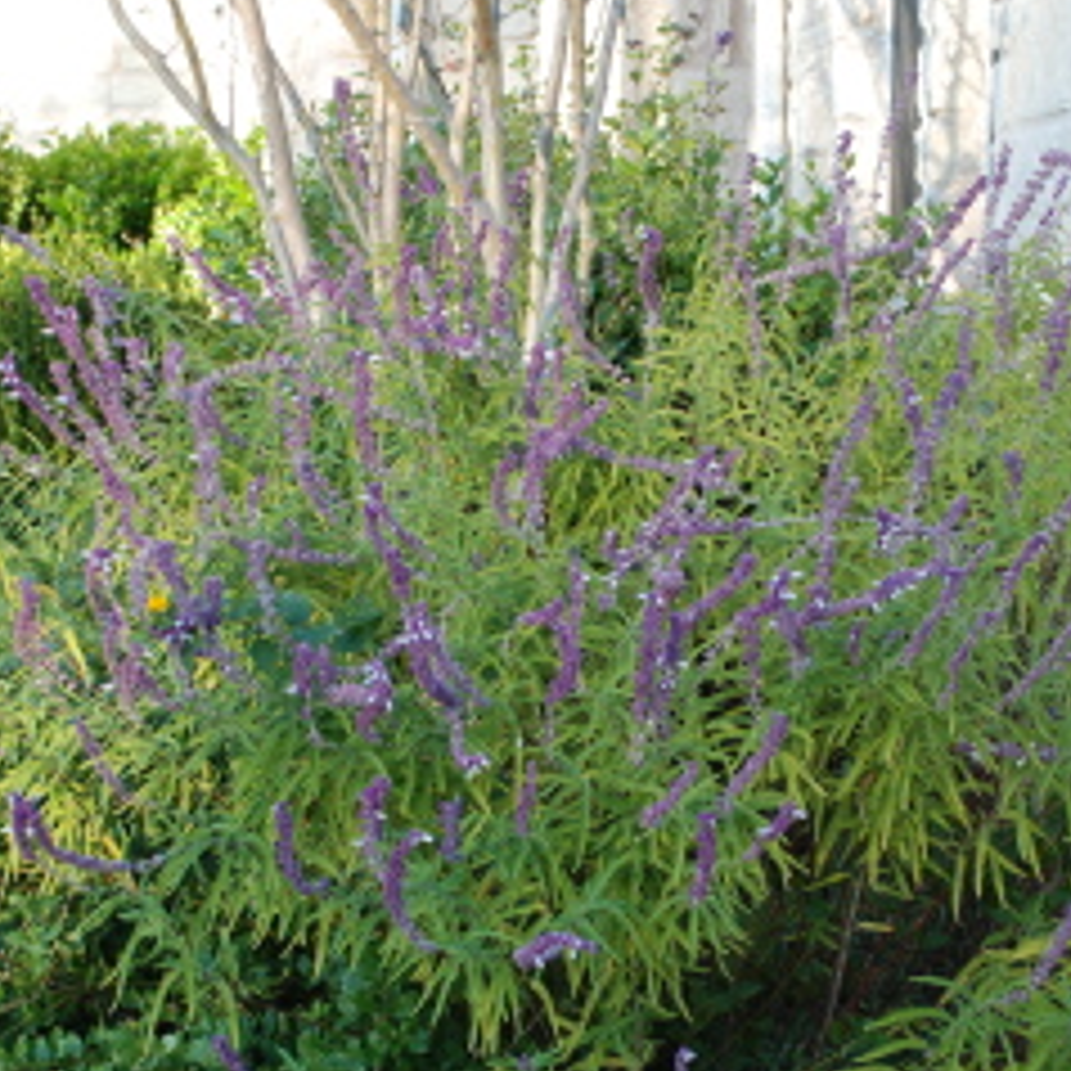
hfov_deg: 16.7
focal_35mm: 104
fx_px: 3640
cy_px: 621
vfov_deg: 16.7
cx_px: 626
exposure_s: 1/80
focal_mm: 40
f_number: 4.5
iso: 200
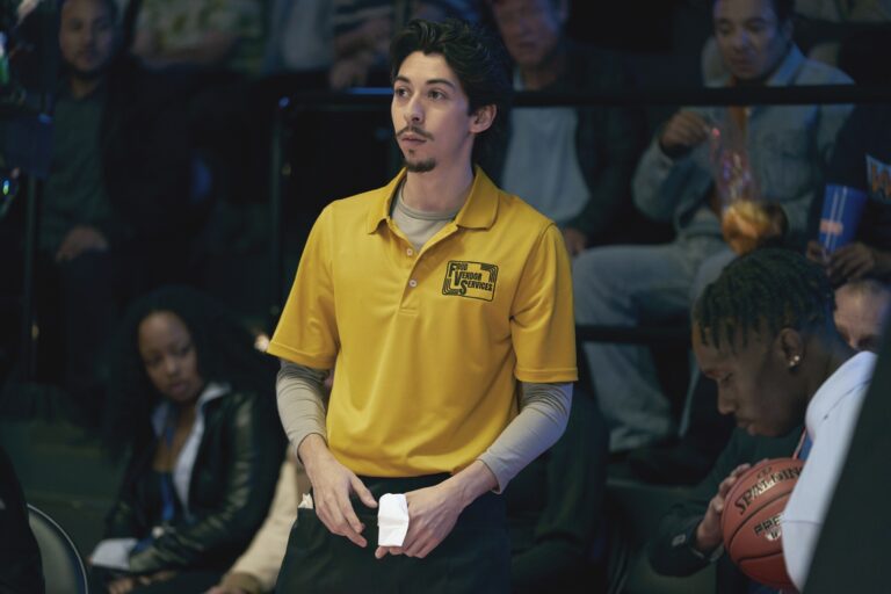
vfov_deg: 10.6
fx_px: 3193
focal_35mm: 129
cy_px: 297
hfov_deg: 15.9
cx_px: 446
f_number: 2.8
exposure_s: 1/200
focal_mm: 129
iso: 3200
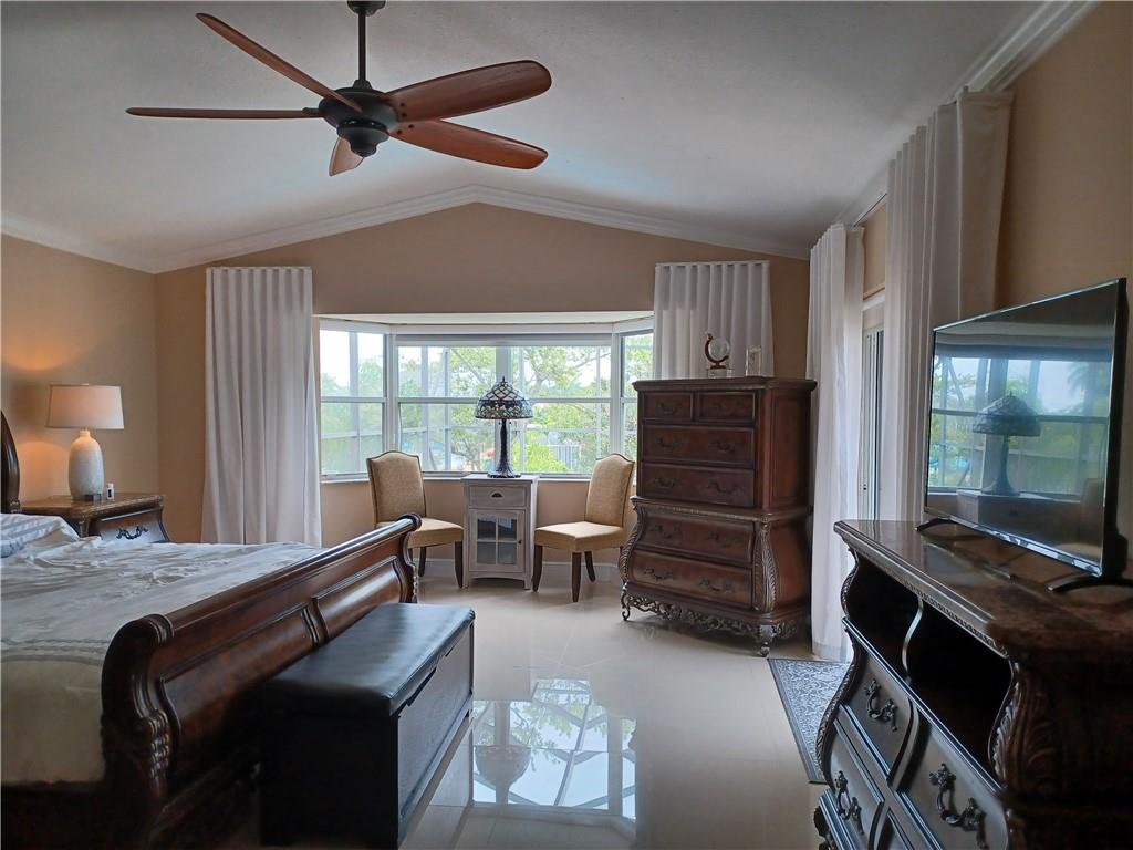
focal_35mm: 25
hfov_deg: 69.4
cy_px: 425
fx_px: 818
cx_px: 566
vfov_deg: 54.9
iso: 320
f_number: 1.8
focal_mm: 4.6
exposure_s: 1/60
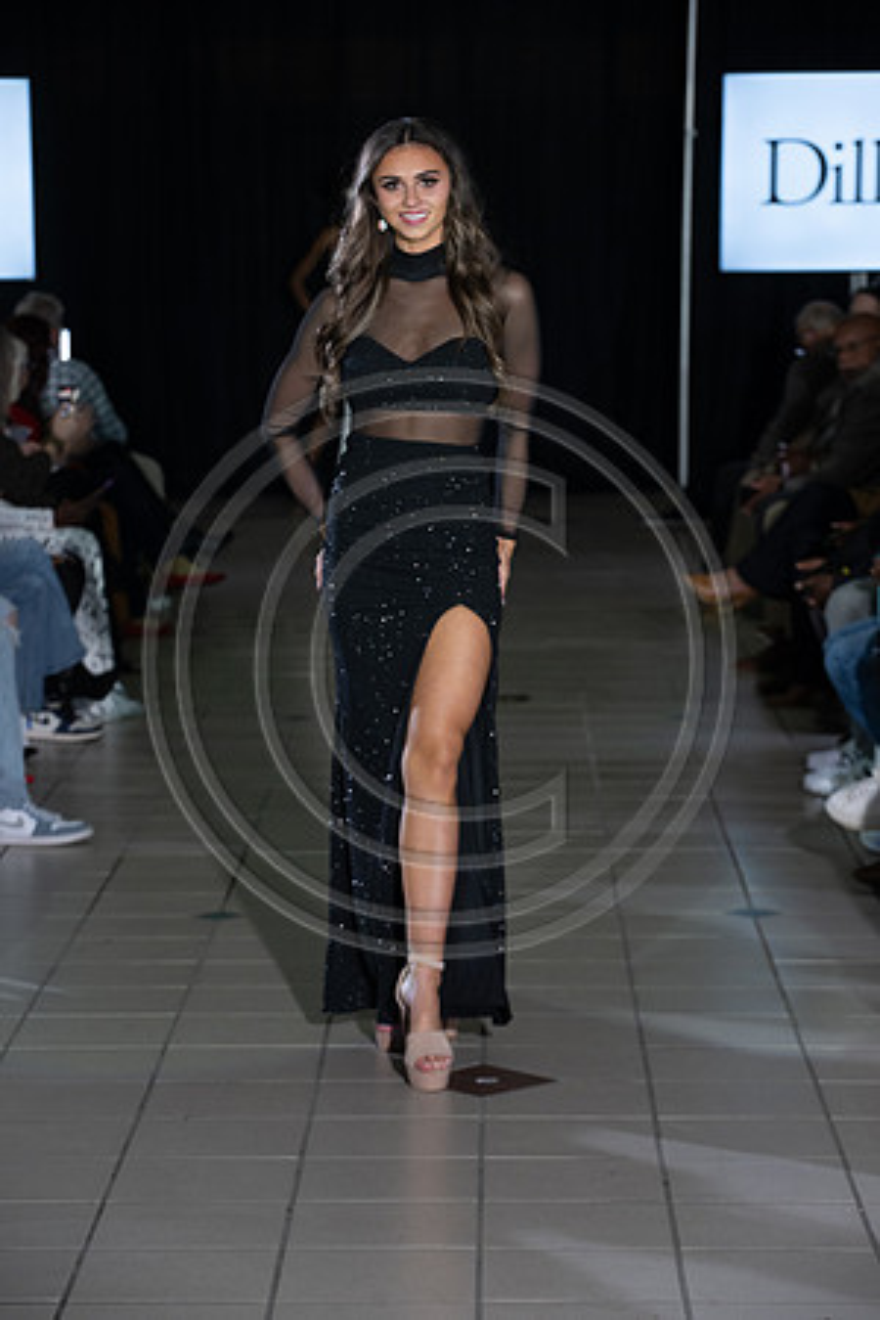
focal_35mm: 112
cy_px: 660
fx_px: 4106
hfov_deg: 12.2
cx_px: 440
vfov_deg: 18.3
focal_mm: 112
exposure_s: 1/160
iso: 1250
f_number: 5.6
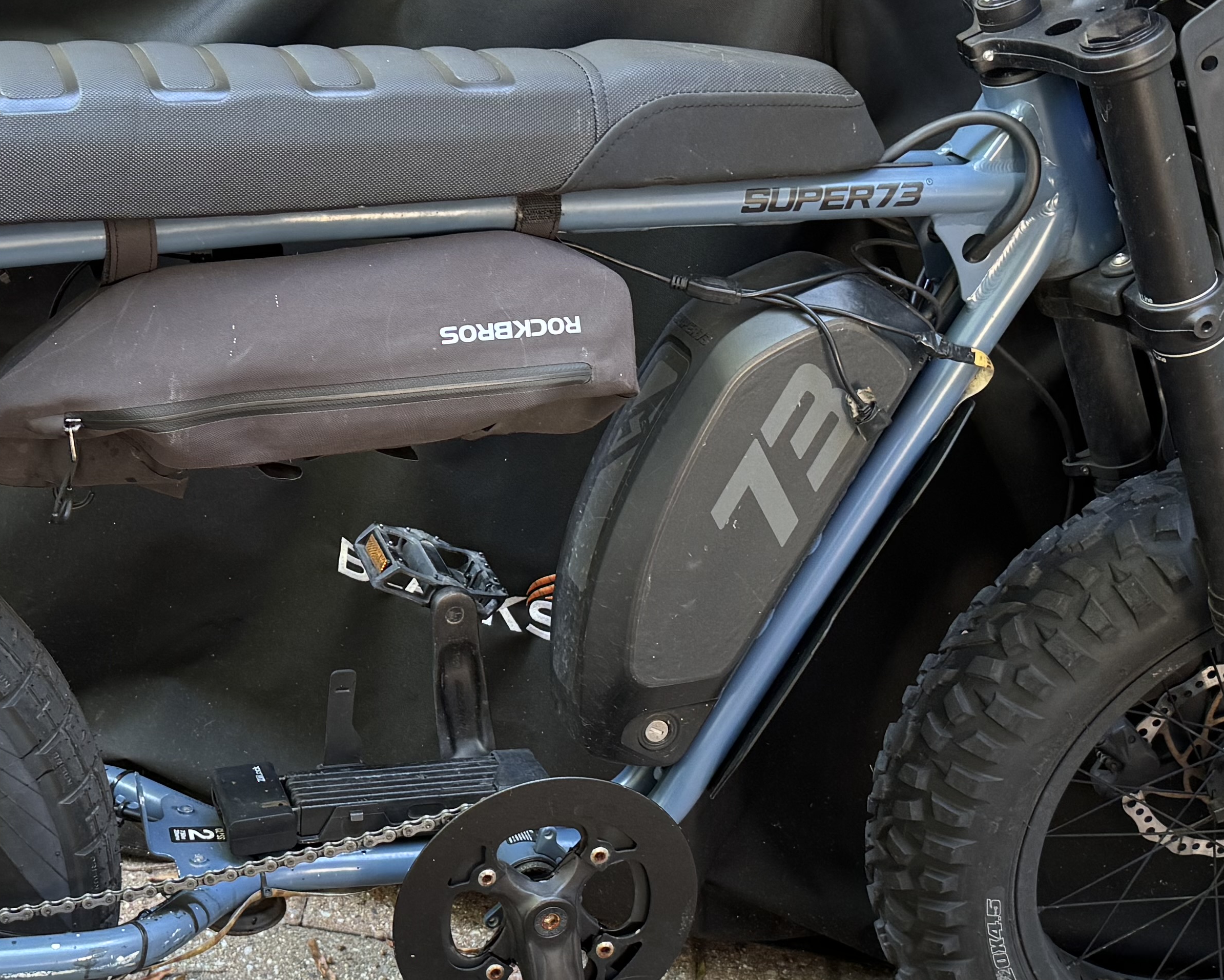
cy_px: 634
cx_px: 284
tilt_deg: -33.5
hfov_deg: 32.8
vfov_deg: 27.0
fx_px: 2029
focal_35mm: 56
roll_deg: -3.2
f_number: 1.78
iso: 200
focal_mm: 6.76
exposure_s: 1/70
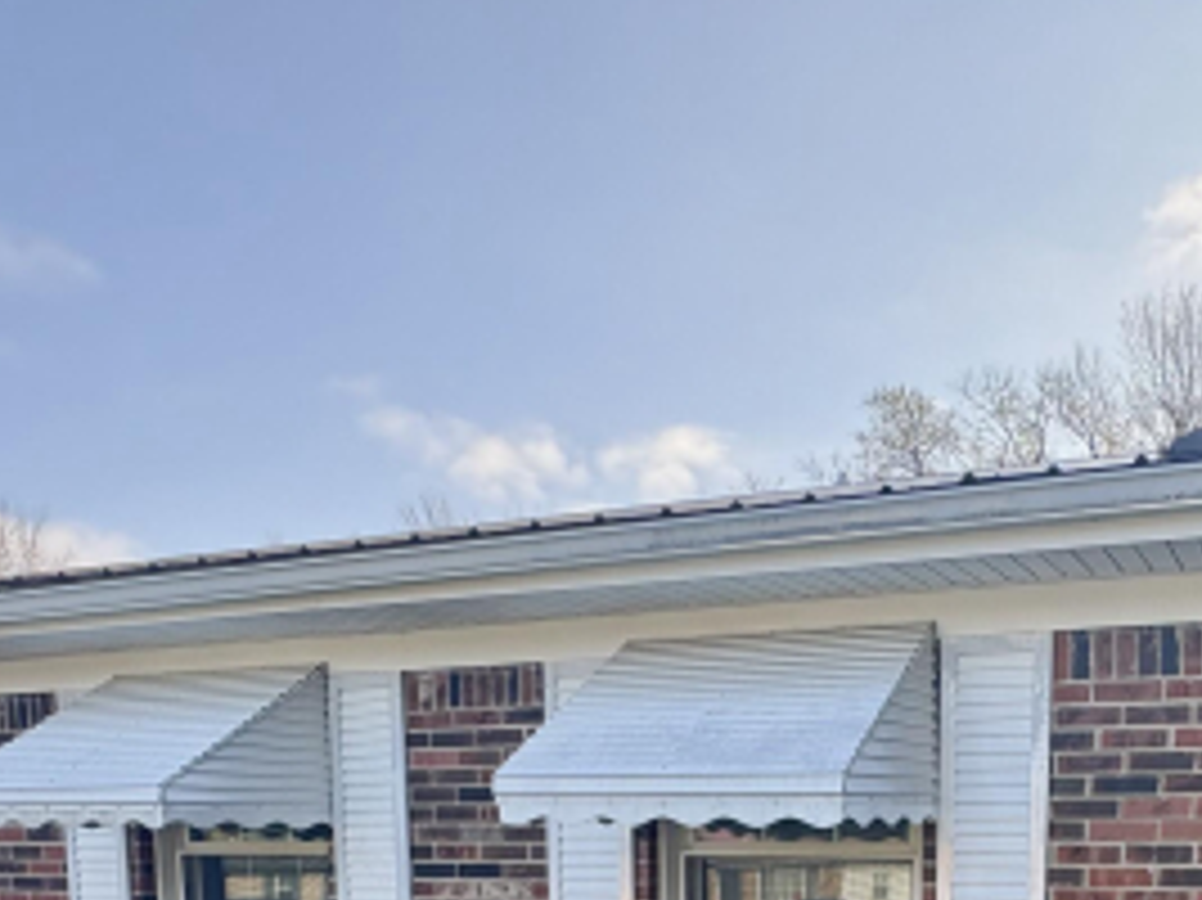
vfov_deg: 34.4
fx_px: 1215
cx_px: 925
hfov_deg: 50.1
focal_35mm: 35
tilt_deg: -6.6
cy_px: 1017
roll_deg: -0.3
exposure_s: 1/295
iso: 40
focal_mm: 2.22
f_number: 2.2
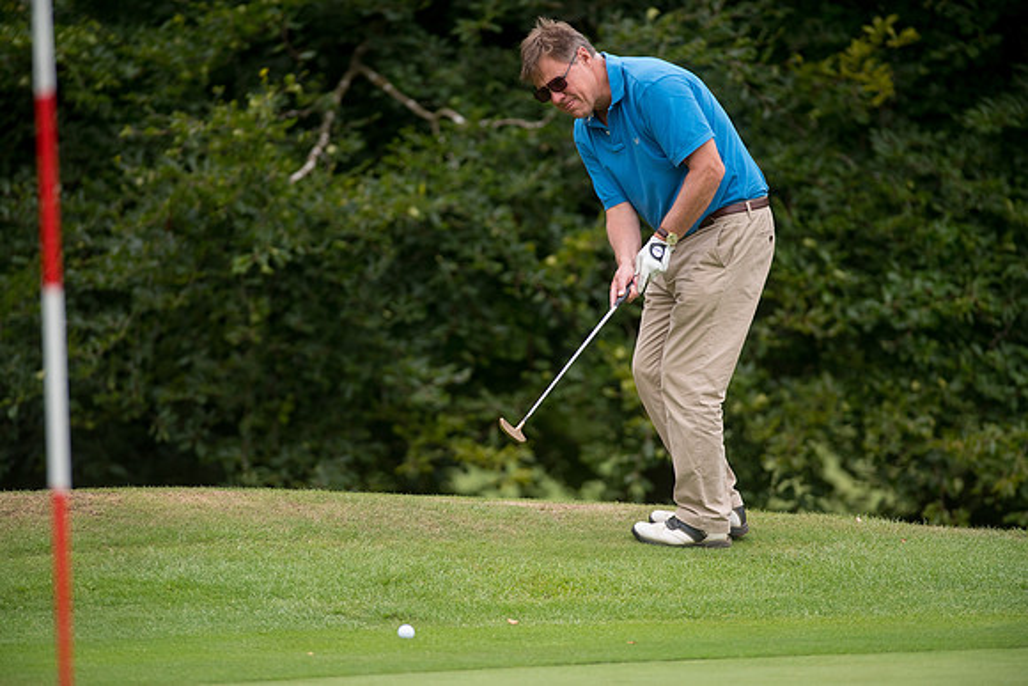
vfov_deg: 4.6
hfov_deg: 6.9
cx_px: 514
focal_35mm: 300
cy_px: 343
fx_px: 8568
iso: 800
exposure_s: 1/3200
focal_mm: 300
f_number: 4
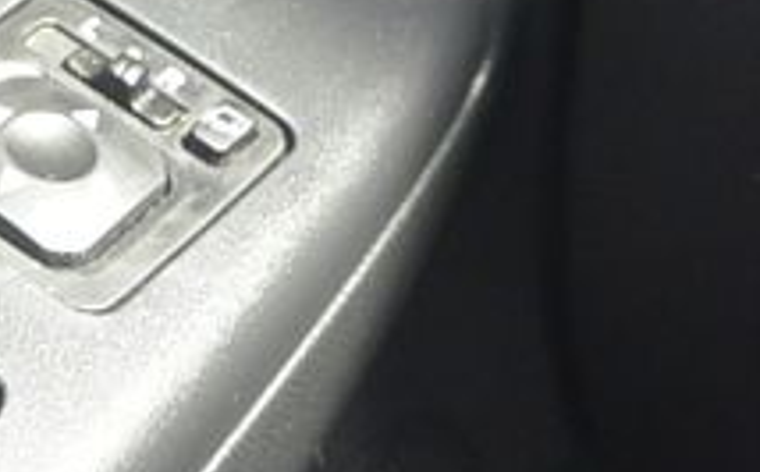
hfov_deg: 15.7
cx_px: 92
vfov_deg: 9.9
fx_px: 2730
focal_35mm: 132
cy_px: 307
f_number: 3.5
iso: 400
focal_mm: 10
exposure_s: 1/60
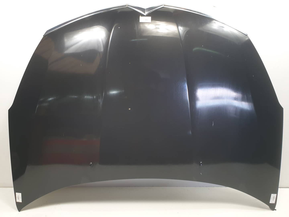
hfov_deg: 67.3
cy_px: 108
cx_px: 144
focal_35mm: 26
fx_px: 217
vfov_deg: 53.1
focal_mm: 4.3
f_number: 2.4
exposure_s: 1/50
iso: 80
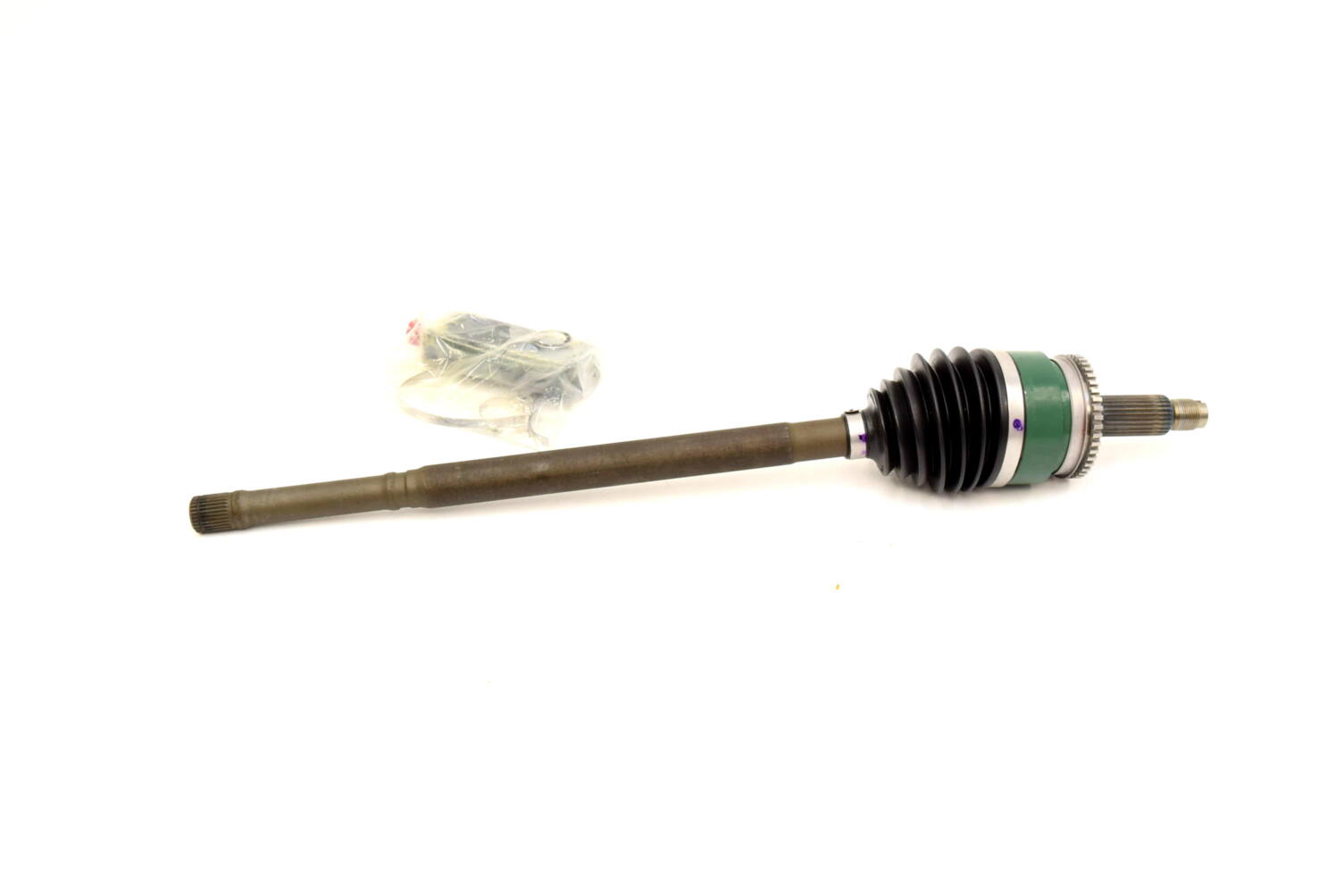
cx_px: 668
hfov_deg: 47.9
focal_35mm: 40
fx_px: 1504
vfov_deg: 33.1
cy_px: 446
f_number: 6.3
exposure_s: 1/160
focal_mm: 27
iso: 400
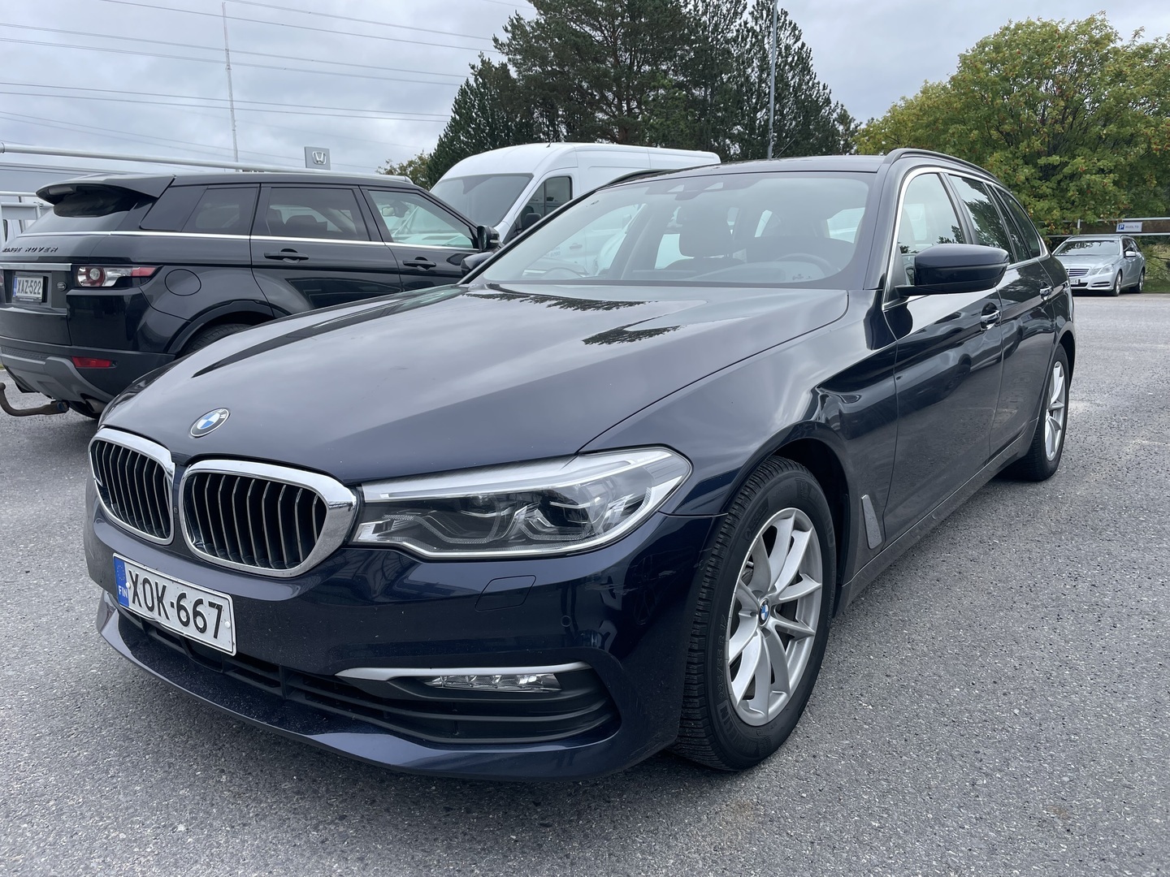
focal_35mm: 26
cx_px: 585
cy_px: 438
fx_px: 879
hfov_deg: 67.3
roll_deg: +0.3
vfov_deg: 53.1
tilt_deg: -11.1
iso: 32
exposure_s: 1/910
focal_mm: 4.2
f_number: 1.6
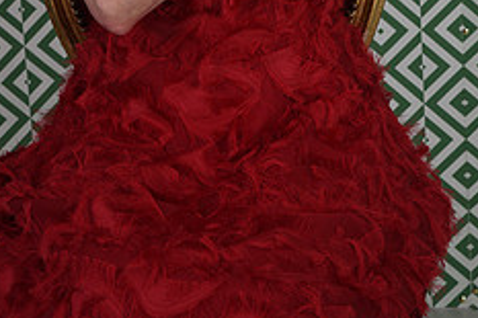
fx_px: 1818
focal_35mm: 137
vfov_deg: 9.8
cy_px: -90
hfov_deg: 15.0
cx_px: 171
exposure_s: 1/160
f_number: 9
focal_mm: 55
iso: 100
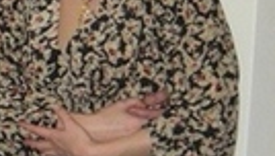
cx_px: -248
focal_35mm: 175
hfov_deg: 11.3
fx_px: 1279
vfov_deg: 7.0
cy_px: 22
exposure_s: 1/30
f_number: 2.8
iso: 250
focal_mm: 5.5
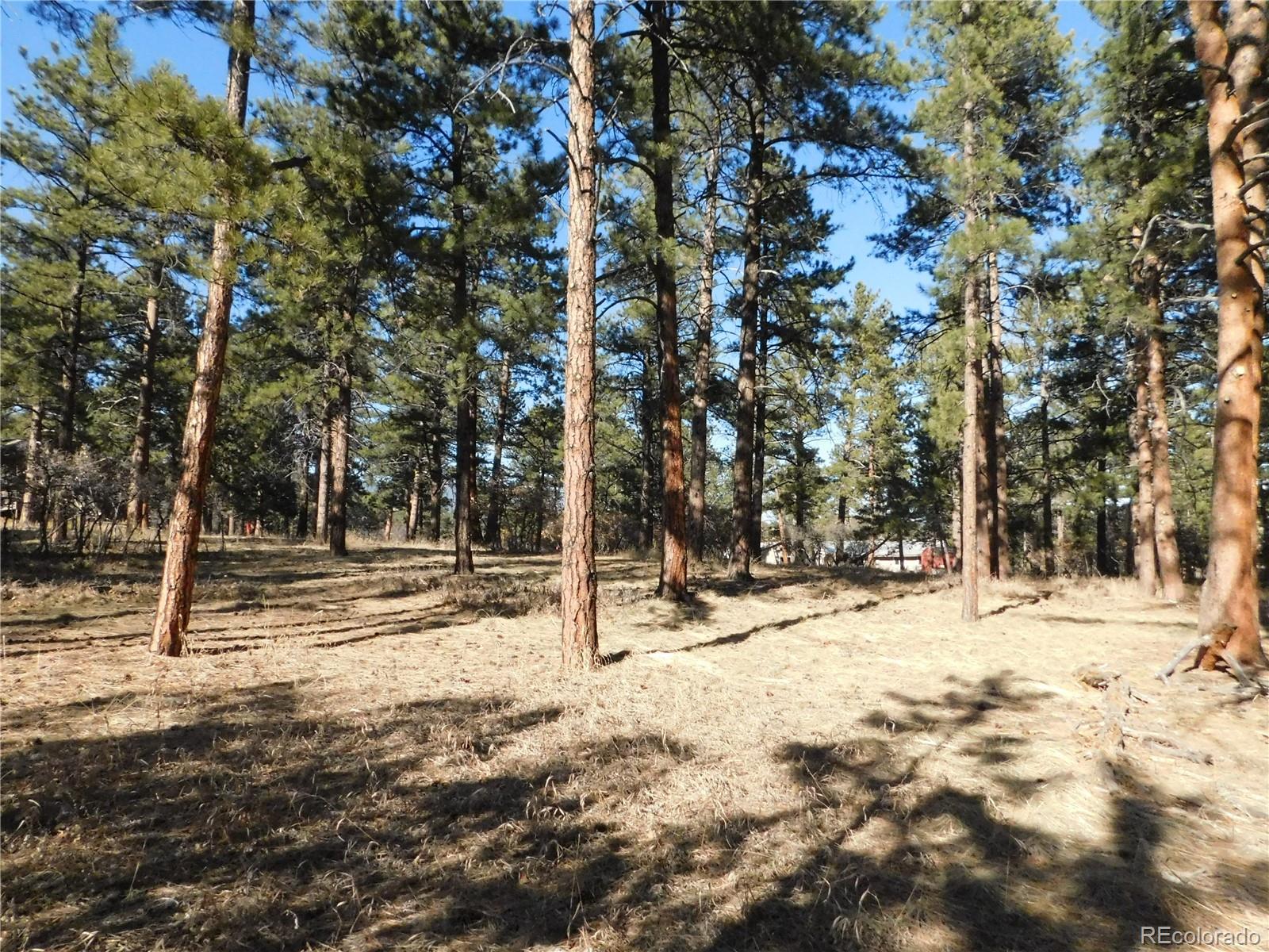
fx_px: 843
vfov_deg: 58.9
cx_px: 634
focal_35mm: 23
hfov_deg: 73.9
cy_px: 476
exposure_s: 1/1250
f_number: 6
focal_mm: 4
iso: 800
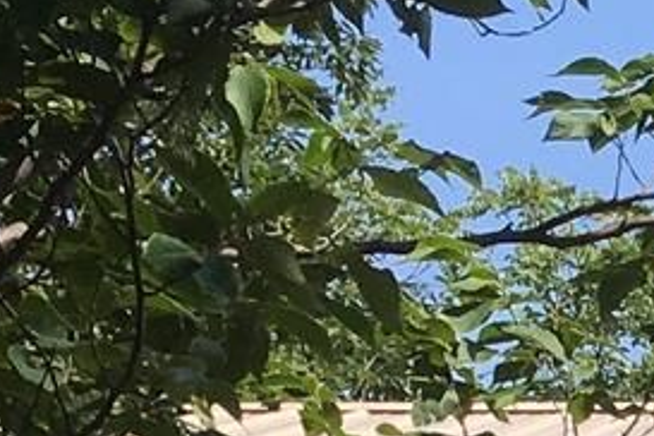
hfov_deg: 8.0
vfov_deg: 5.8
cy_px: 1097
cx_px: 1840
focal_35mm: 226
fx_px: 4105
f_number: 2.2
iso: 25
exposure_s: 1/1202
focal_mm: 4.15
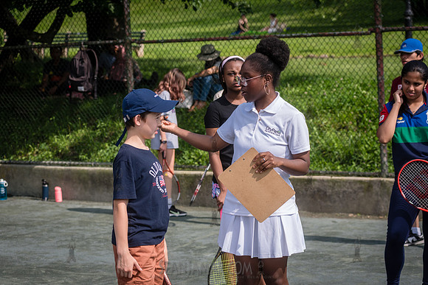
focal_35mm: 86
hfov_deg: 23.6
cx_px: 223
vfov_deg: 15.9
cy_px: 142
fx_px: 1023
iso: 250
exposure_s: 1/1250
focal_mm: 80
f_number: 4.5
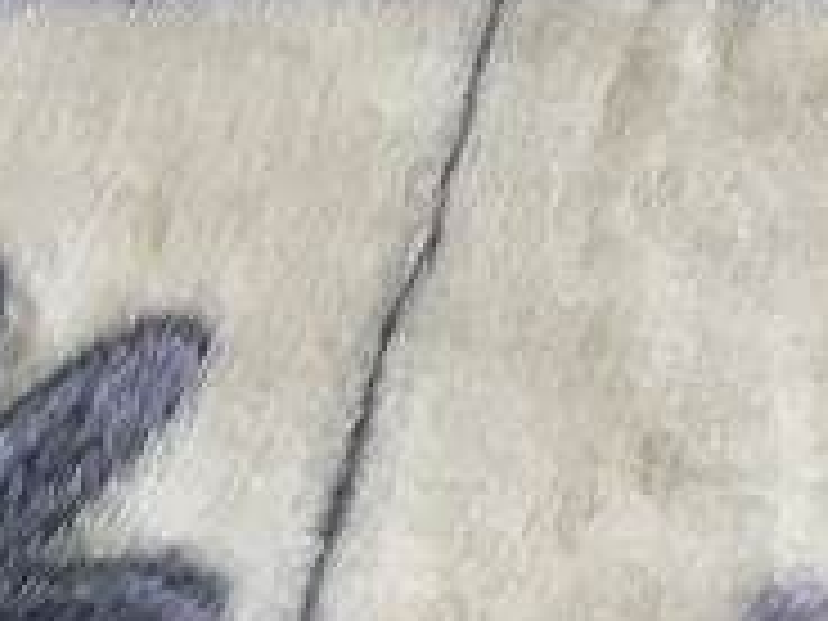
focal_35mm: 126
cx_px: 1386
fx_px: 3014
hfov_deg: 14.2
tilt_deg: -36.6
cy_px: -639
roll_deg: -1.6
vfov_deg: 10.7
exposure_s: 1/33
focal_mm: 4.15
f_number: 2.2
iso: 80
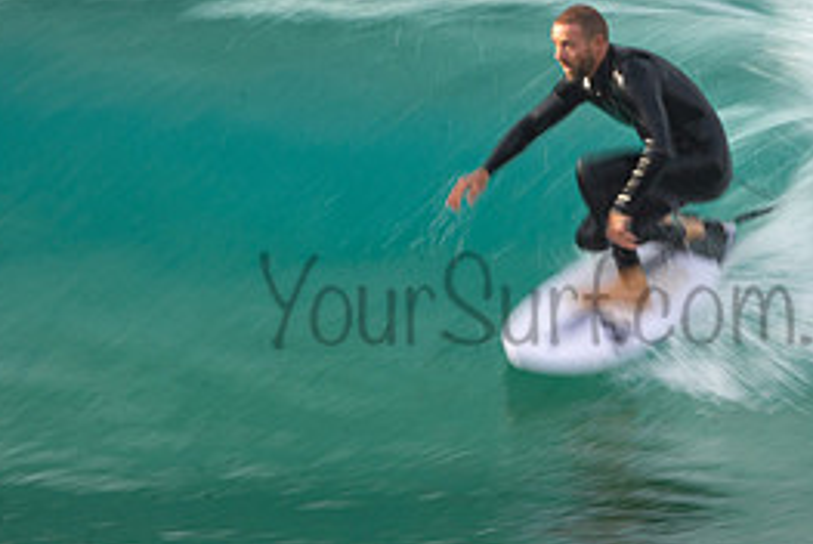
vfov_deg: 1.3
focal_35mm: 1057
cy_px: 274
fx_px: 23897
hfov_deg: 1.9
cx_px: 578
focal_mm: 320
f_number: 22
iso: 100
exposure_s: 1/25
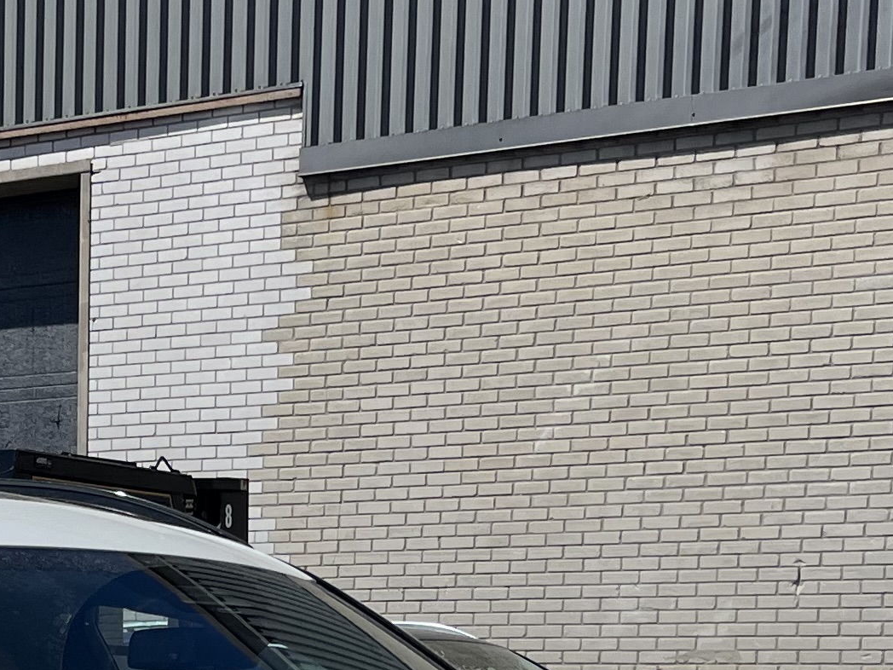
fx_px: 2580
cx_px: 118
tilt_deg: -6.5
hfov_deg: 19.3
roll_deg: +0.3
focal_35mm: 100
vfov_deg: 13.9
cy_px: 1008
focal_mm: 5.1
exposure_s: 1/7874
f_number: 1.6
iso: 50
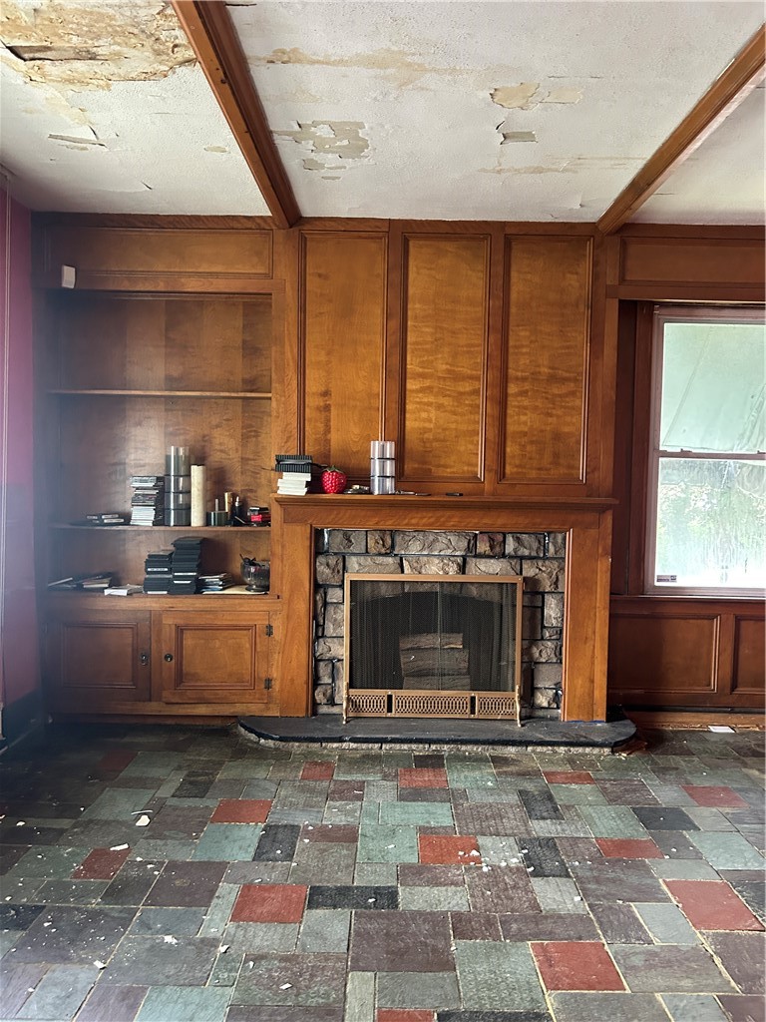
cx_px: 383
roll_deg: +0.5
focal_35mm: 26
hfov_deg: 53.1
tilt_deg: -1.5
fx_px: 767
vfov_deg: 67.3
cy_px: 511
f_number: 1.5
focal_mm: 5.7
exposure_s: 1/60
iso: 500
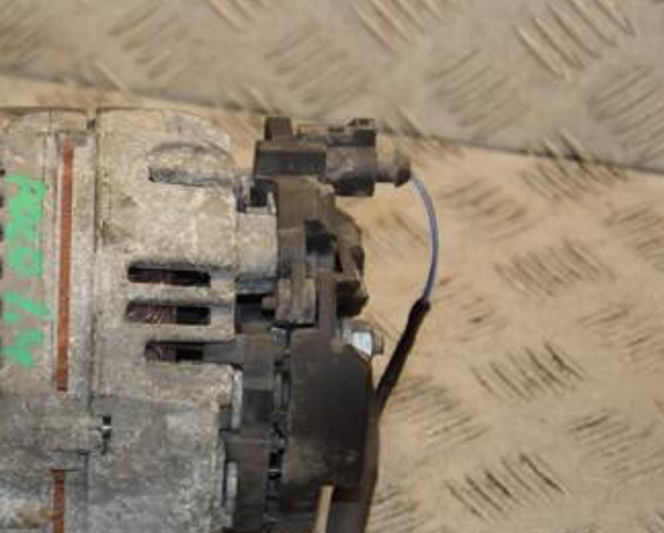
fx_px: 2971
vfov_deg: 10.2
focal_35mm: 151
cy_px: 396
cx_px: 88
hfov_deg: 12.7
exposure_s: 1/200
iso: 800
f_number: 5.6
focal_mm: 58
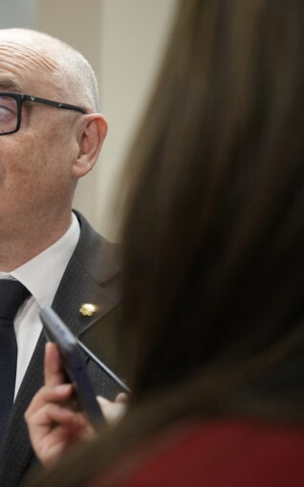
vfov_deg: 17.0
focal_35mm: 123
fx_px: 1631
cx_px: -153
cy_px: 200
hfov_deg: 10.3
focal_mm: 60
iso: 2000
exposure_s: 1/200
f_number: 4
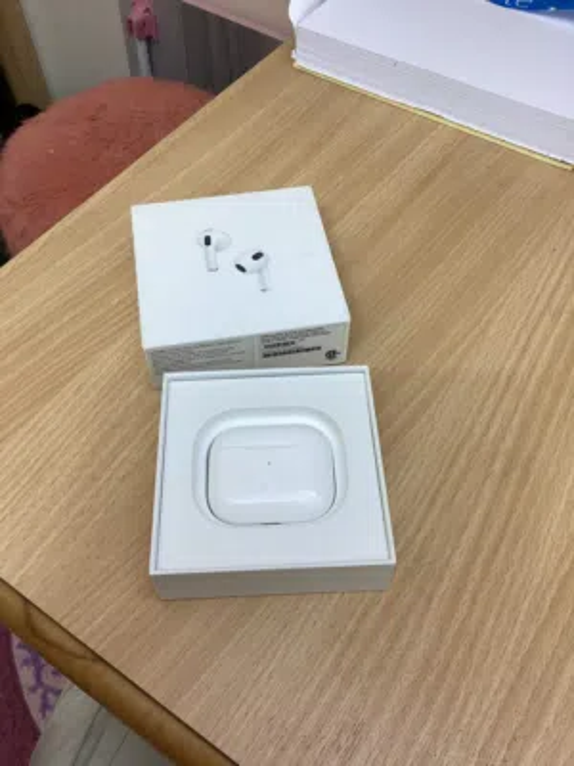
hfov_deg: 45.4
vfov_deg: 58.4
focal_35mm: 31
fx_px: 685
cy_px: 383
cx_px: 287
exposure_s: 1/60
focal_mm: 3.3
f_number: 2.4
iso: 160
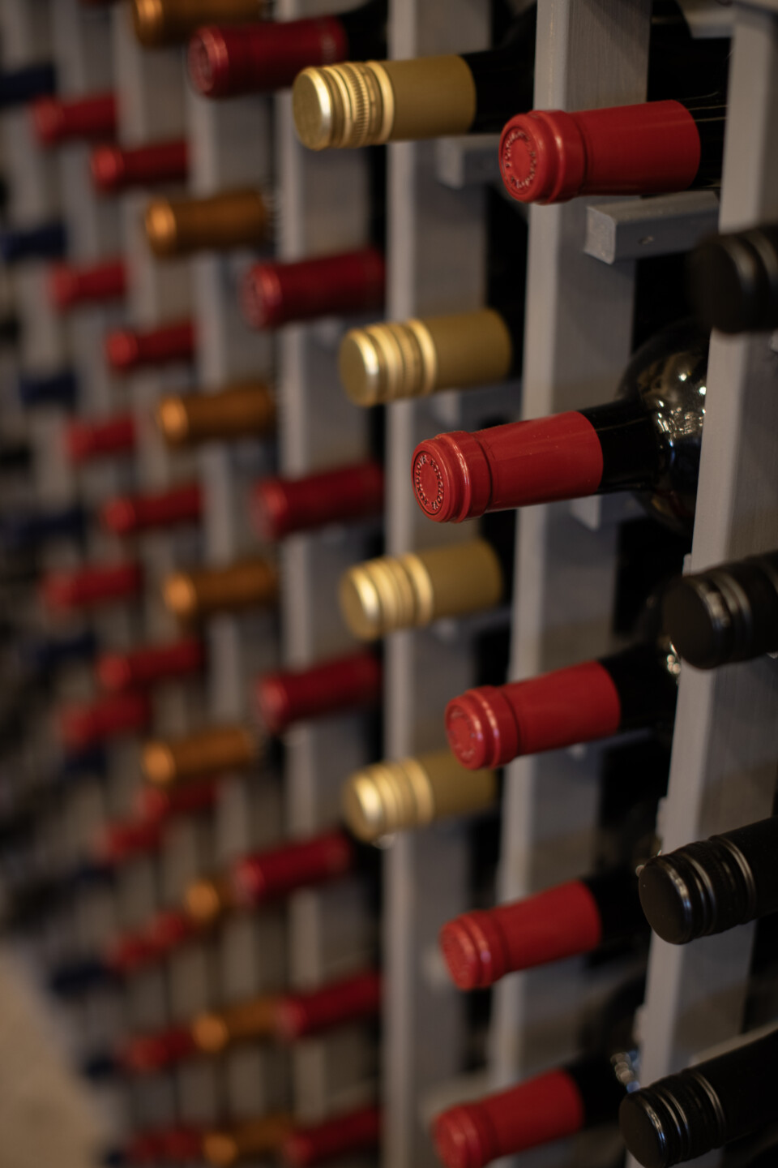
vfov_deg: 39.6
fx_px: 1621
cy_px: 584
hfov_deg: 27.0
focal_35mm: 50
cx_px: 389
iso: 400
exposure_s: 1/60
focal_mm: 50
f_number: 2.2
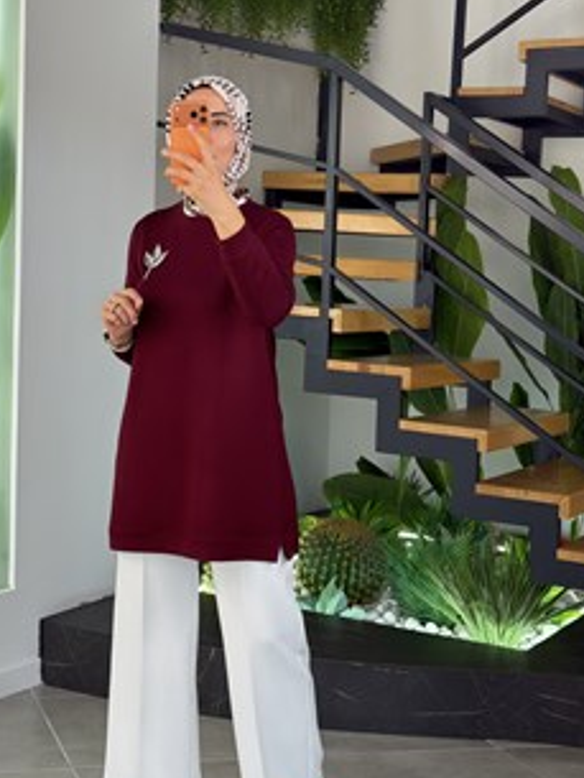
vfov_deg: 29.8
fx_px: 1461
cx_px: 212
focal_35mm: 65
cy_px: 353
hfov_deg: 22.5
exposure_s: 1/163
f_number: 1.78
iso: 80
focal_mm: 6.76
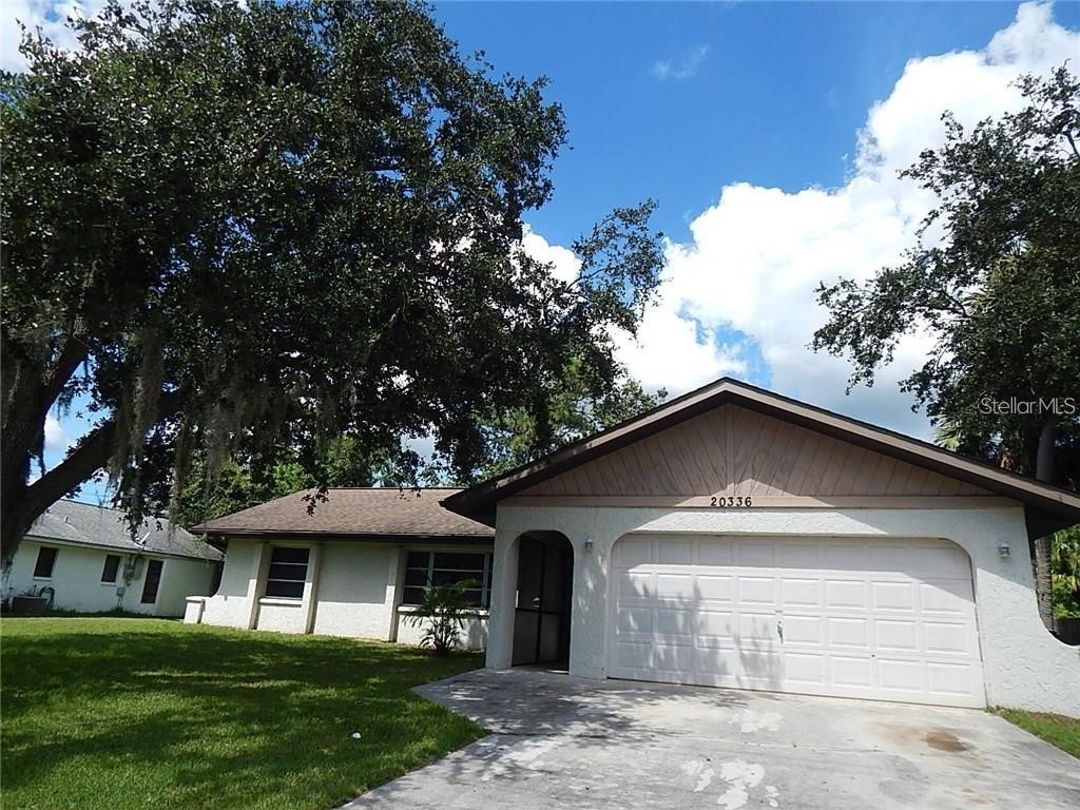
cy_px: 405
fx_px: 718
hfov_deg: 73.9
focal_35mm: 23
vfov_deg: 58.9
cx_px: 540
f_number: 6
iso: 125
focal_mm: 4
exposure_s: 1/500
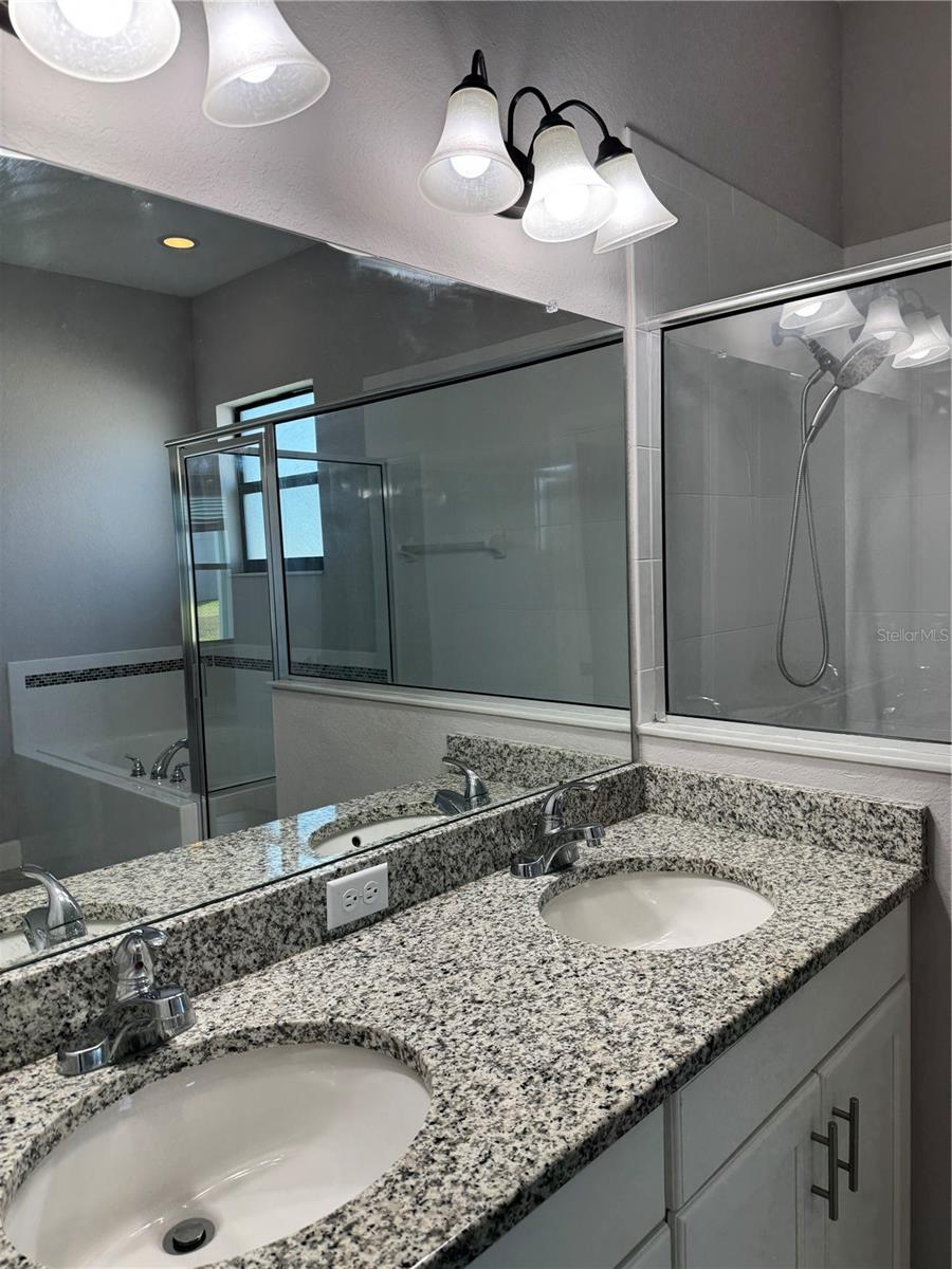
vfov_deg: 71.6
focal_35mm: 24
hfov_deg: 56.8
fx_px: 880
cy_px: 634
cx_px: 476
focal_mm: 6.76
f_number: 1.78
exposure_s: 1/165
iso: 80
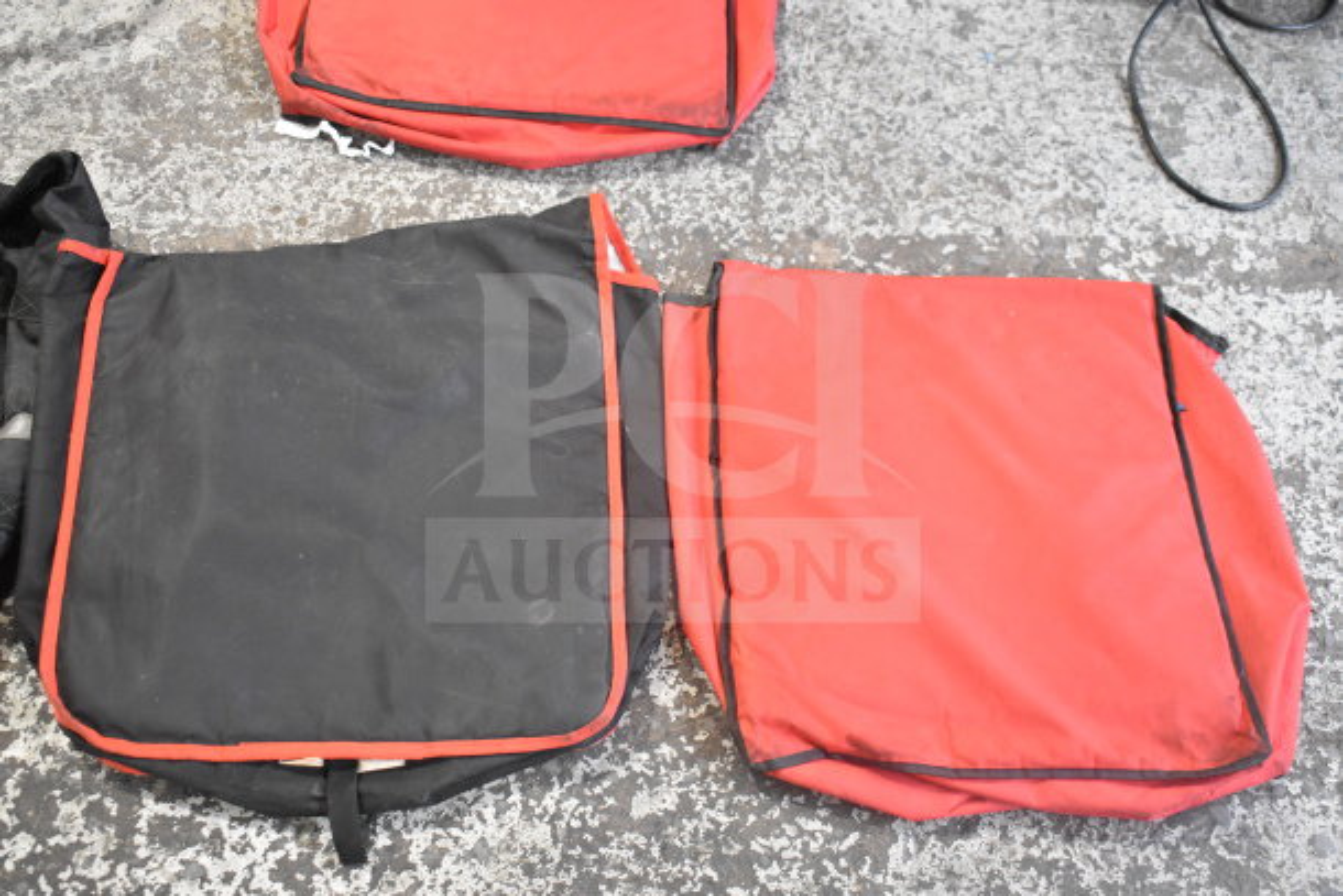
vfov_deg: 33.0
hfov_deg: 47.9
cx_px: 672
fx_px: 1511
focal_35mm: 40
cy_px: 448
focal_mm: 27
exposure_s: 1/160
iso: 2500
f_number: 4
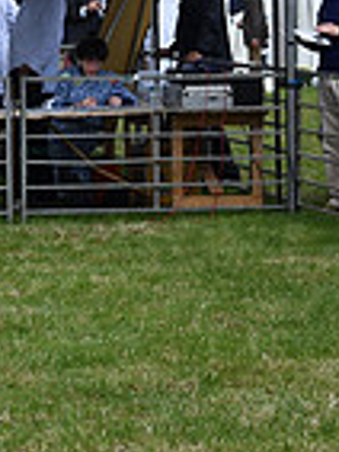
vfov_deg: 10.0
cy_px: 305
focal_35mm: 197
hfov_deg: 7.0
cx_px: -556
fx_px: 2568
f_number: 9
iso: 500
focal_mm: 50
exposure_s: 1/1250
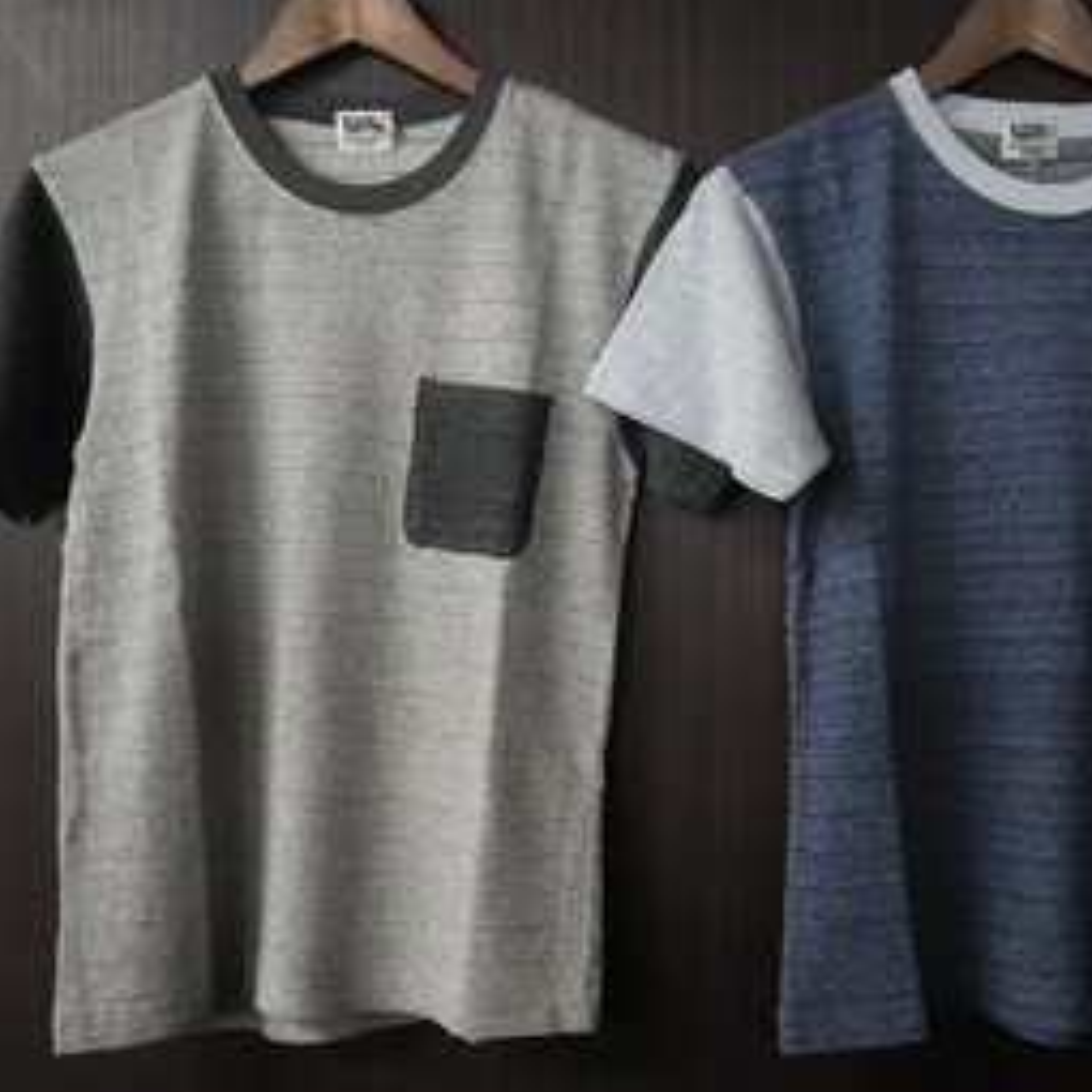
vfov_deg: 48.4
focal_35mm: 34
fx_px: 1213
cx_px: 711
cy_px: 559
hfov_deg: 47.8
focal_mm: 5
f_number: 3.5
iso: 640
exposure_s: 1/50
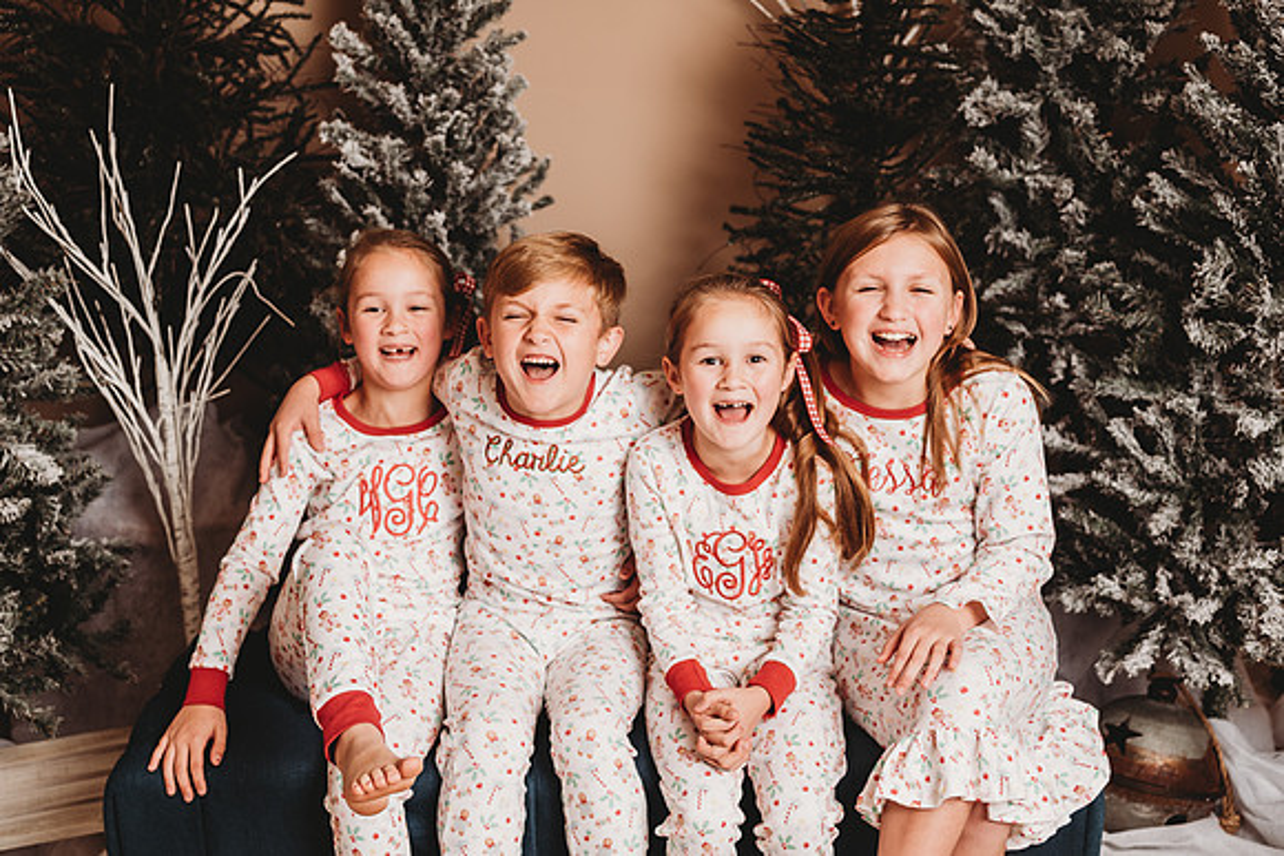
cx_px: 642
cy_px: 428
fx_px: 1712
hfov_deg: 41.1
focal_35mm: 48
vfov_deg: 28.1
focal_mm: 48
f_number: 4
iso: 100
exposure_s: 1/160
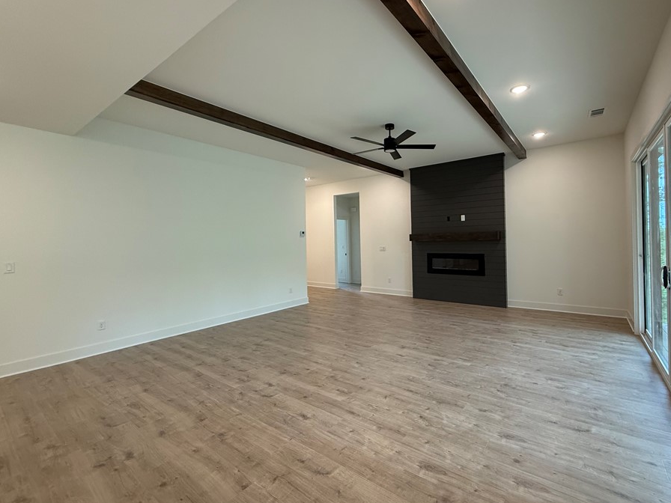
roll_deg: +1.2
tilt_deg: -0.7
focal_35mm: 16
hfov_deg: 94.2
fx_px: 310
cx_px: 371
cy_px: 238
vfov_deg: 78.0
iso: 320
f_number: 2.2
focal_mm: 2.22
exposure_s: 1/120
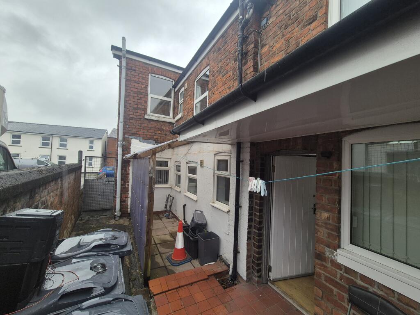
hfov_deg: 106.2
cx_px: 210
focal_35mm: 13
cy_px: 158
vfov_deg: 89.9
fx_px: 158
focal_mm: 2.2
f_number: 2.2
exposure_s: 1/347
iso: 50
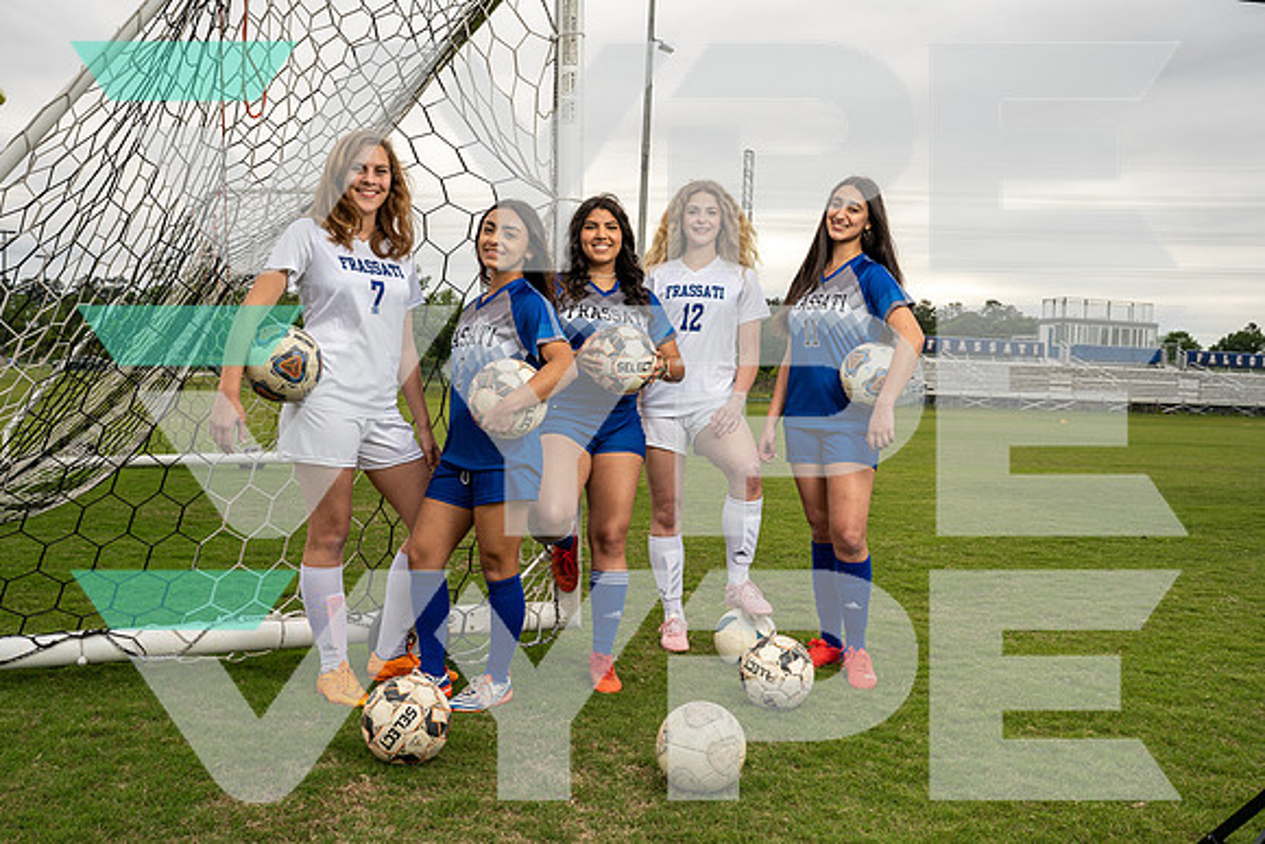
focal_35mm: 34
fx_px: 1195
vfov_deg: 38.9
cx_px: 632
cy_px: 422
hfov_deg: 55.8
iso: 250
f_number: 8
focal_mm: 34
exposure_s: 1/250
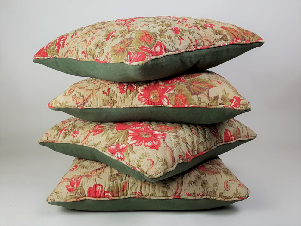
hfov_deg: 67.3
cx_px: 150
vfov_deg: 53.1
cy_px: 113
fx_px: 226
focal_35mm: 26
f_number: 1.7
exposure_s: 1/50
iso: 80
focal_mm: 4.2
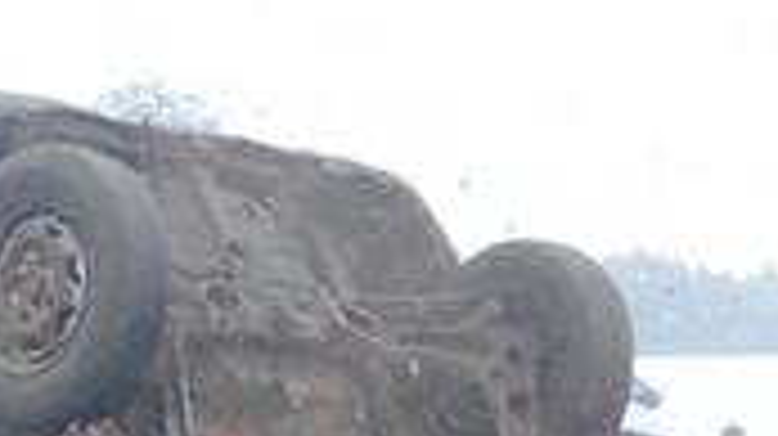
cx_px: 315
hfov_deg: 4.1
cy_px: 692
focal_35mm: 524
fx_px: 10801
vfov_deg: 2.3
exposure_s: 1/500
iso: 800
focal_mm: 90
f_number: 5.3
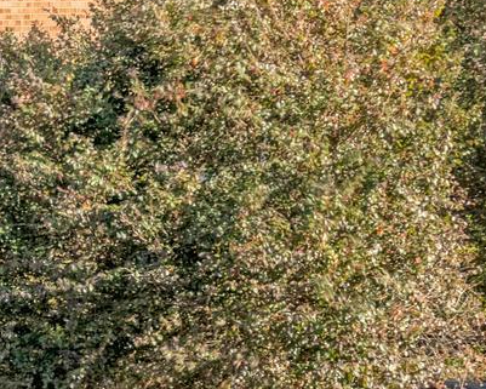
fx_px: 2273
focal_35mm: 158
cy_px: 91
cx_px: -99
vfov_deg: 9.8
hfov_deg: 11.9
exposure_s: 1/3200
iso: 1250
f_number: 7.1
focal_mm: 33
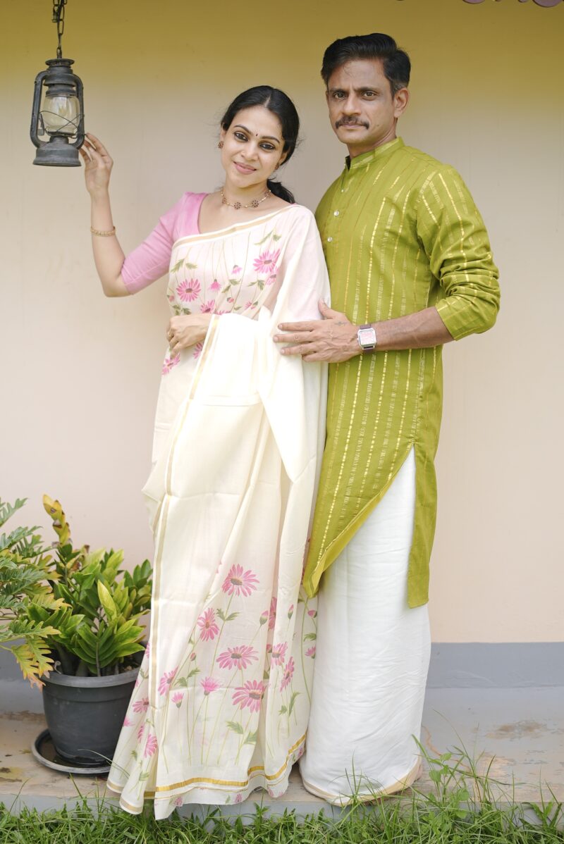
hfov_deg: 37.9
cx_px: 282
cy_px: 422
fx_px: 821
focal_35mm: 35
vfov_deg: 54.4
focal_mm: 35
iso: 200
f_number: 1.4
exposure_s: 1/2000
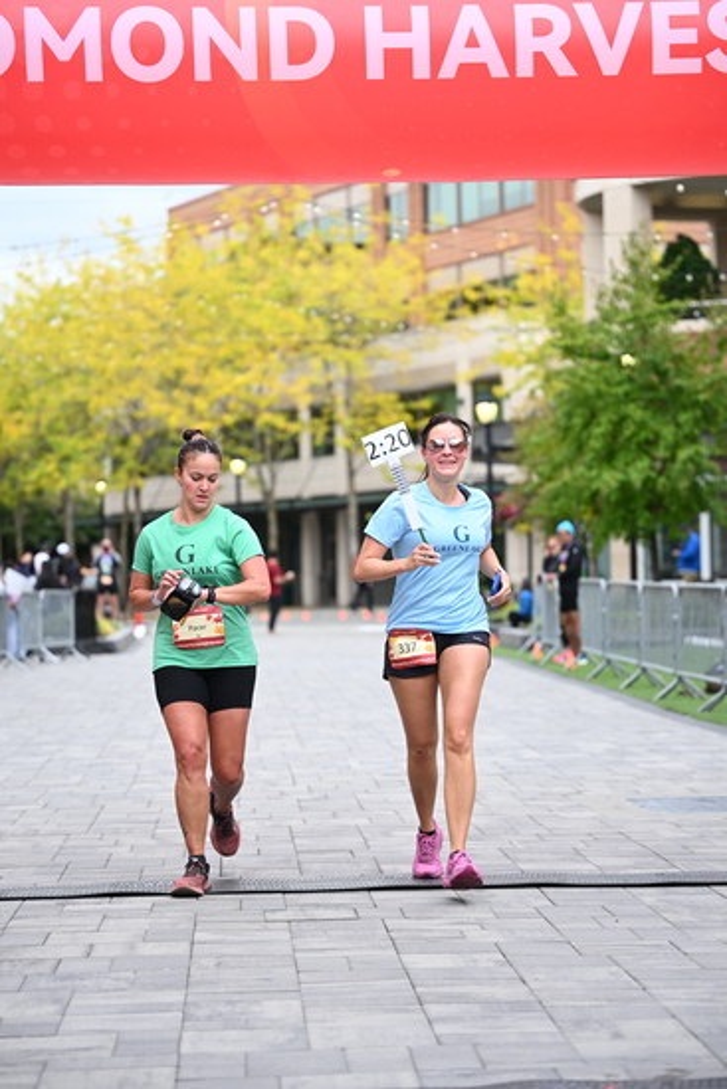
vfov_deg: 23.1
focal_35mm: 88
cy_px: 544
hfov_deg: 15.5
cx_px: 364
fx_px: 2664
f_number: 2.8
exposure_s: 1/2000
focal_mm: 88
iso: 640
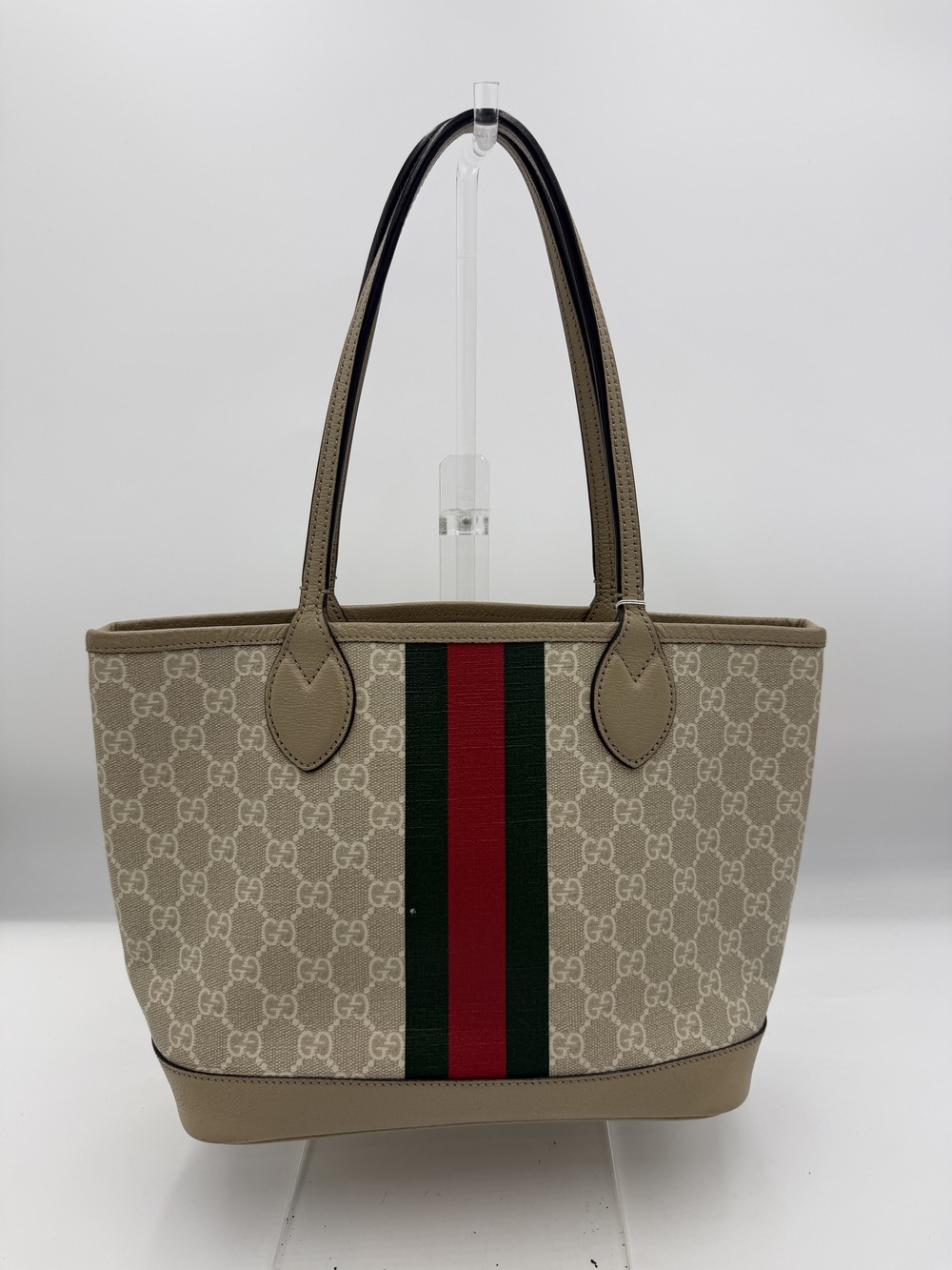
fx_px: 880
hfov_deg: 56.8
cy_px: 635
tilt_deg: -14.1
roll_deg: -0.1
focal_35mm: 24
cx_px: 476
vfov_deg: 71.6
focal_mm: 6.76
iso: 80
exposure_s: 1/643
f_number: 1.78
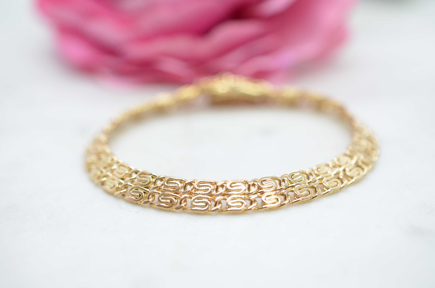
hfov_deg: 33.5
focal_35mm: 60
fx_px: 723
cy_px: 144
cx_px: 218
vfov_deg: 22.5
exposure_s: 1/1250
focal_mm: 40
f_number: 4
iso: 2500
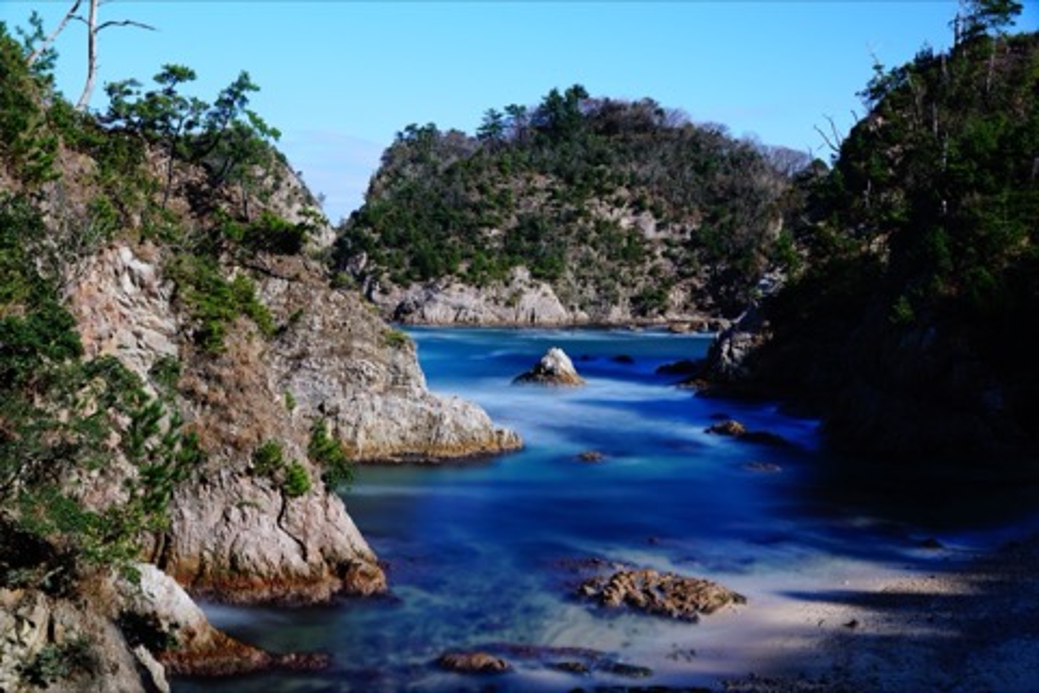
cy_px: 346
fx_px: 1125
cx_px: 520
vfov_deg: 34.2
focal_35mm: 39
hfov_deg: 49.6
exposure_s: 77
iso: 100
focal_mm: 26
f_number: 7.1
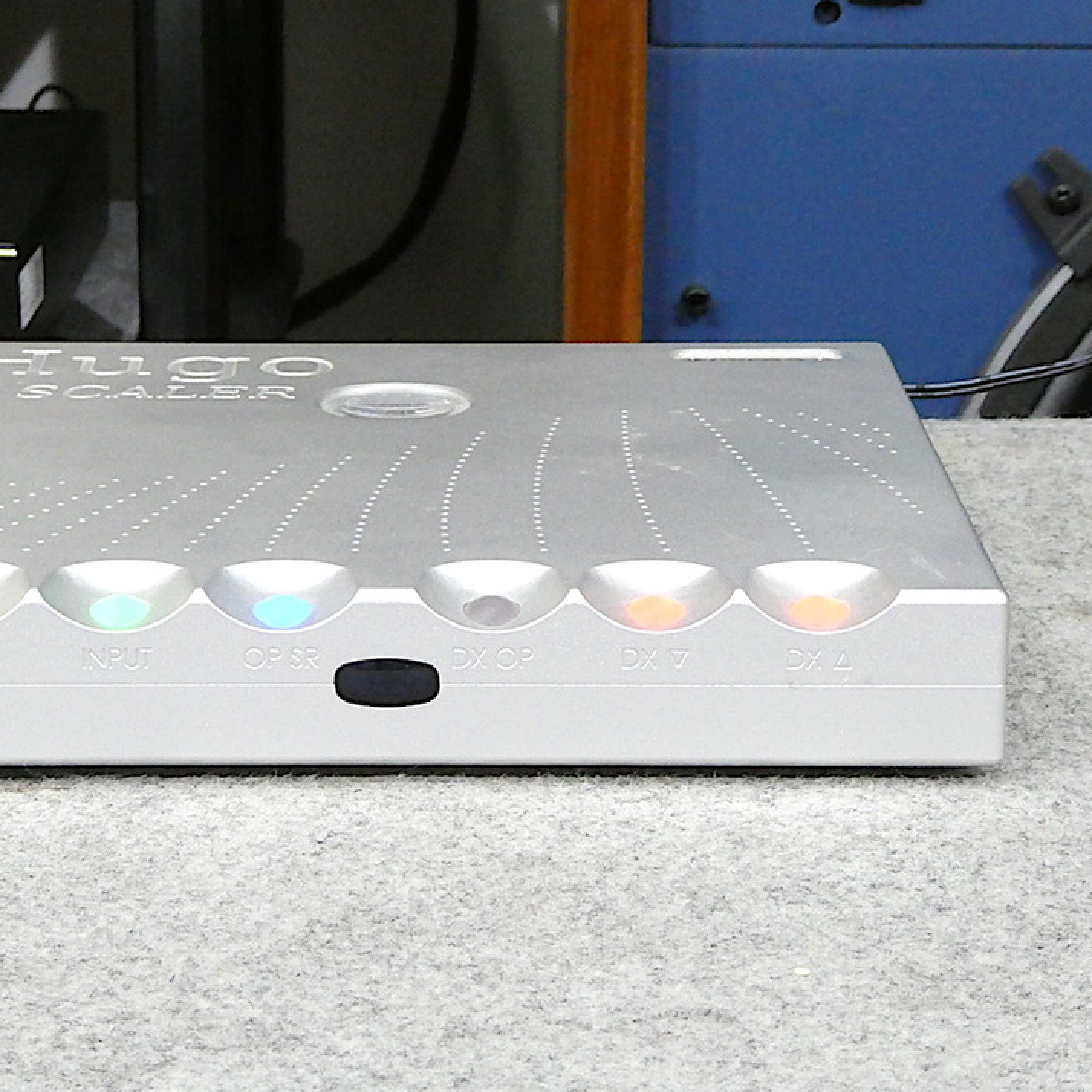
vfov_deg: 16.3
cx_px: 381
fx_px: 3819
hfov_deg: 16.2
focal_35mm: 107
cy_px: 546
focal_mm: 16.1
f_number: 7.1
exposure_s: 1/20
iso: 1600
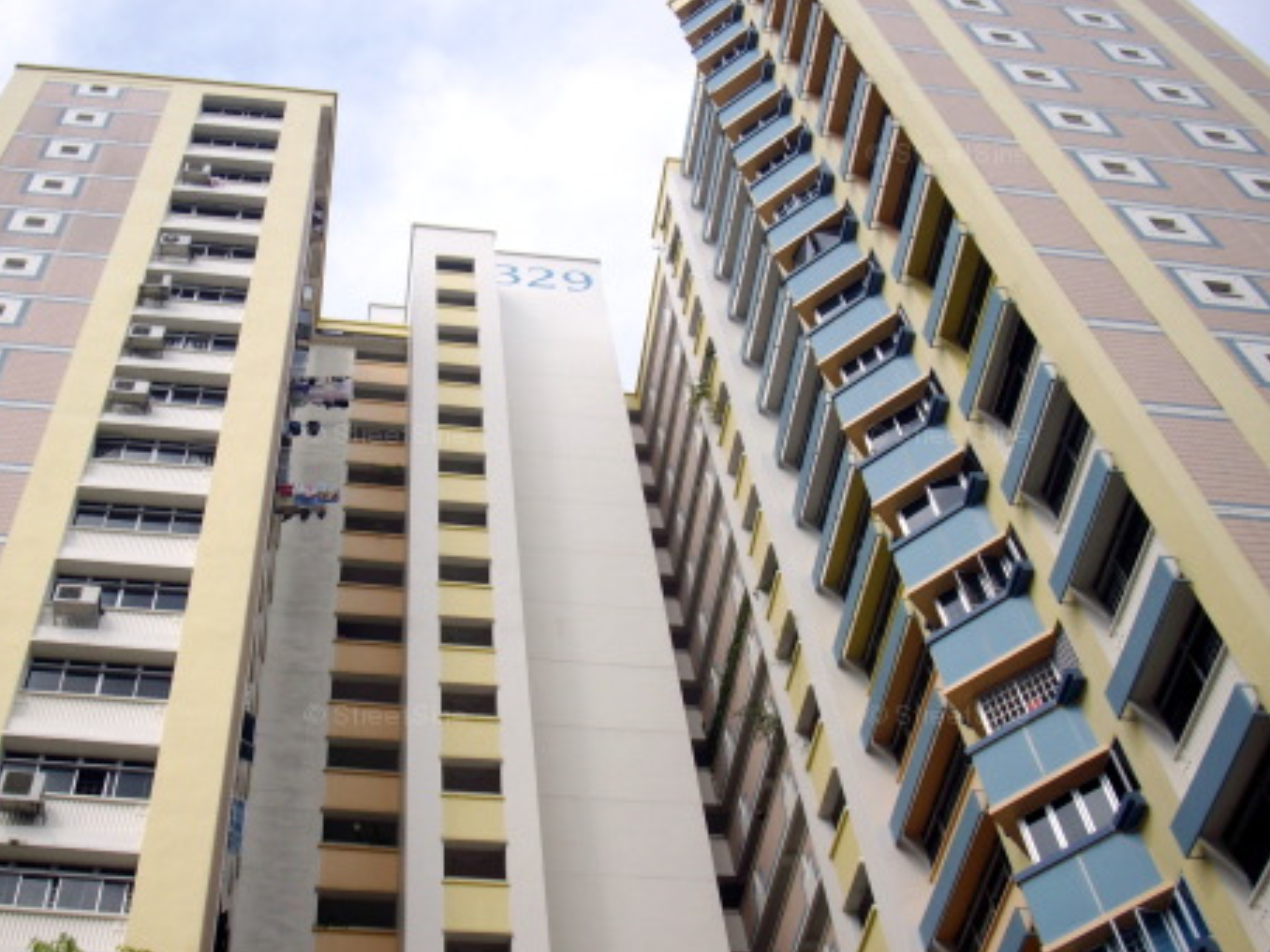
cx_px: 514
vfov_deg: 32.2
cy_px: 438
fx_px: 1651
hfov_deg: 41.9
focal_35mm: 45
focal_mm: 6.2
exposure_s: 1/200
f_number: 5.6
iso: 80
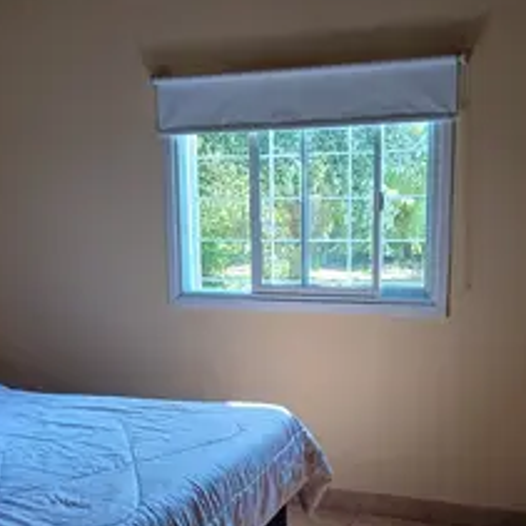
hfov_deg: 35.4
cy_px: 347
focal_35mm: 48
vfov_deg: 35.0
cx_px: 272
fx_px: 825
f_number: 1.8
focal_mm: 3.98
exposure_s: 1/50
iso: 125
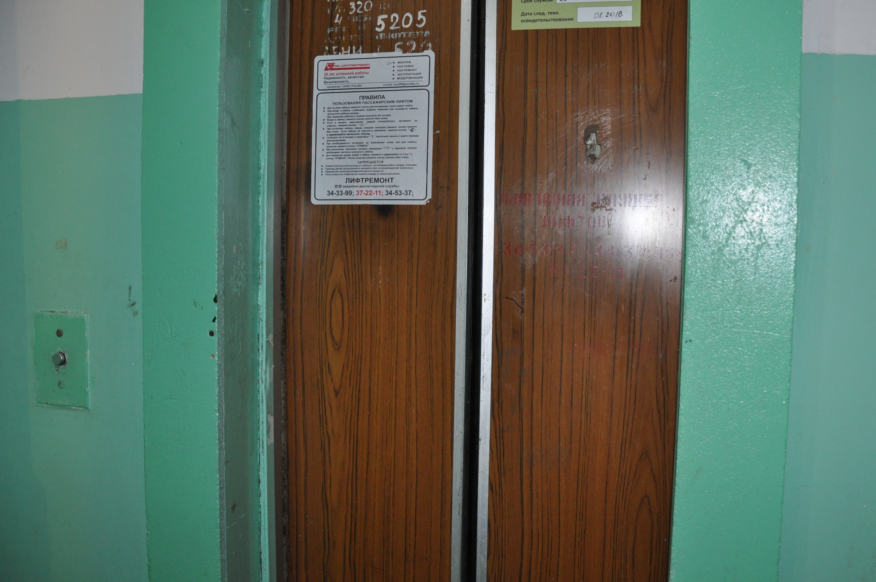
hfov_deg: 63.6
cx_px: 470
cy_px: 285
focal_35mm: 29
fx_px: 705
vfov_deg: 44.9
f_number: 3.5
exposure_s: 1/60
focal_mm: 18
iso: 800
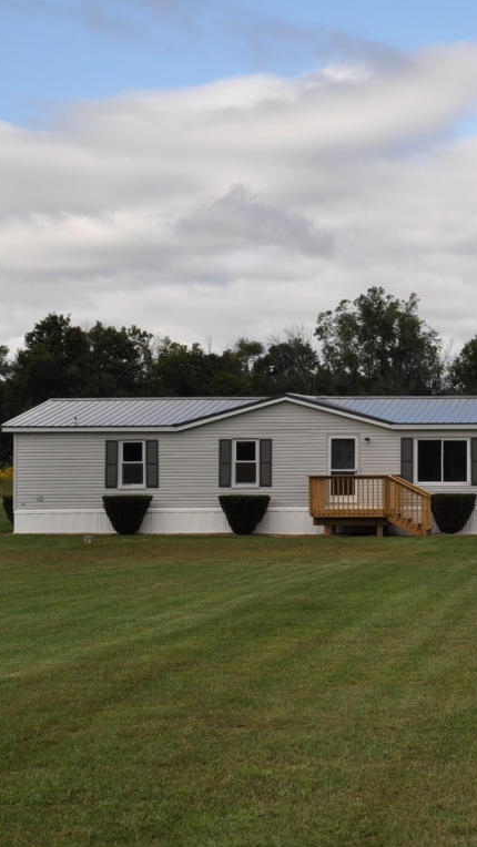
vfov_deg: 27.9
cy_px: 424
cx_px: 580
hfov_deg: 15.3
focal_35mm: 76
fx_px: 1708
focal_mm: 32
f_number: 11
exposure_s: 1/200
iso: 200
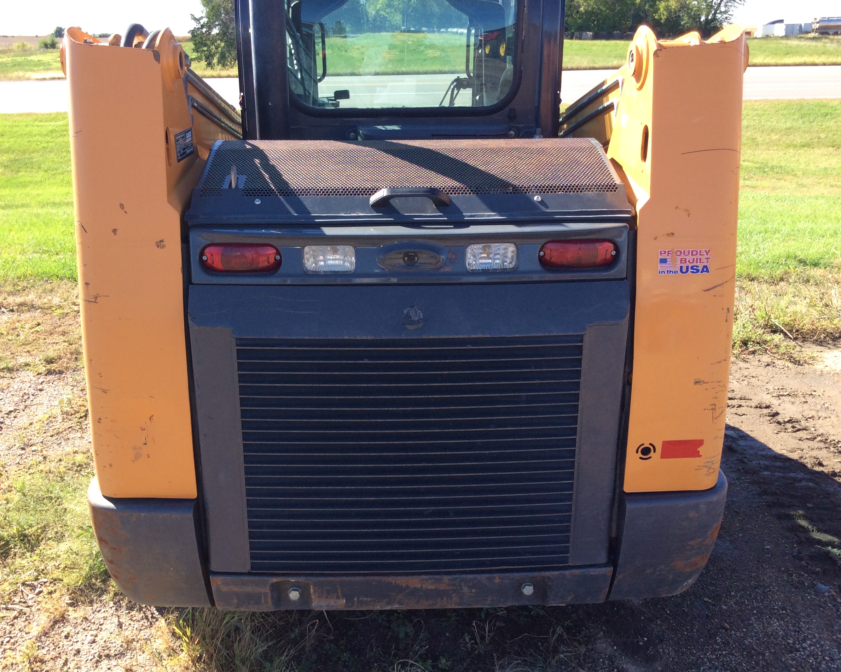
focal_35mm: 34
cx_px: 405
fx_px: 846
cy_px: 337
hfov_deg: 52.8
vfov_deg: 43.4
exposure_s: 1/374
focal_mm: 3.3
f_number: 2.4
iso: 32
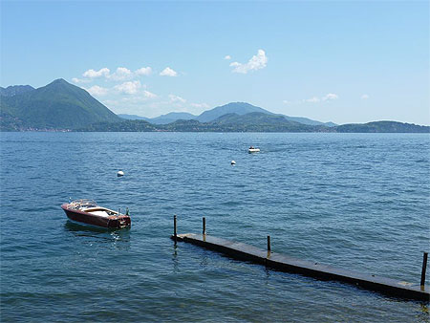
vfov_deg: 34.4
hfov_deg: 44.8
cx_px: 215
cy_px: 162
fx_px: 522
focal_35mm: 42
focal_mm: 7.6
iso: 80
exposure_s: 1/500
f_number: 4.1
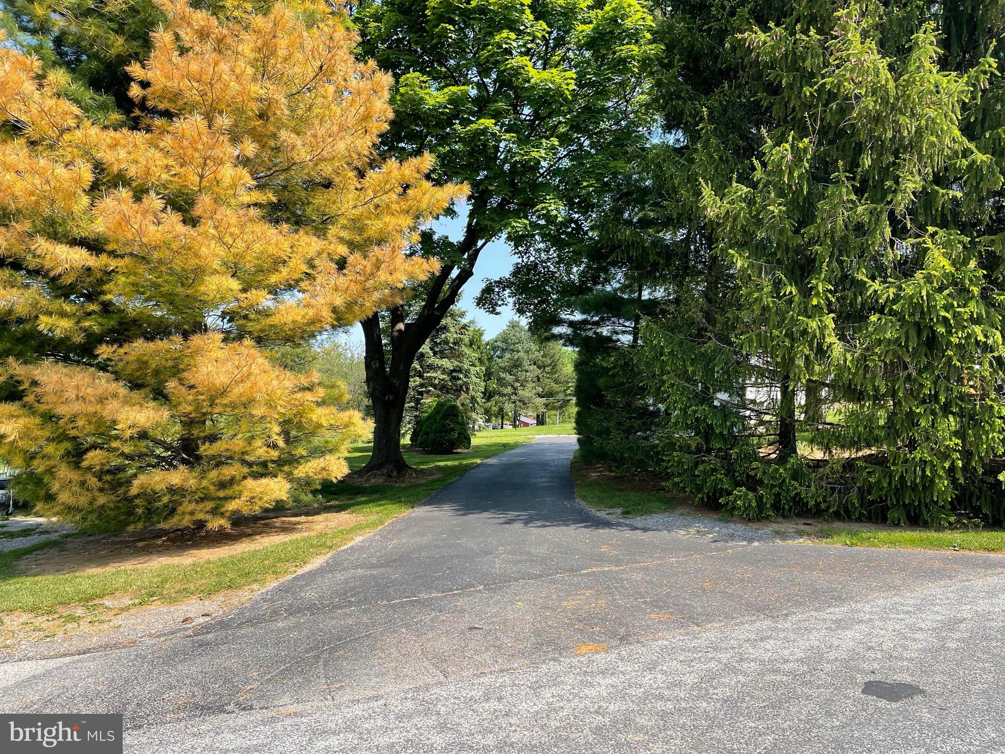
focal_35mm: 26
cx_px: 502
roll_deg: -0.8
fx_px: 755
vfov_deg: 53.1
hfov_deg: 67.3
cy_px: 377
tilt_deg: -1.9
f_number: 1.6
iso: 32
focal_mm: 5.1
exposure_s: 1/1493
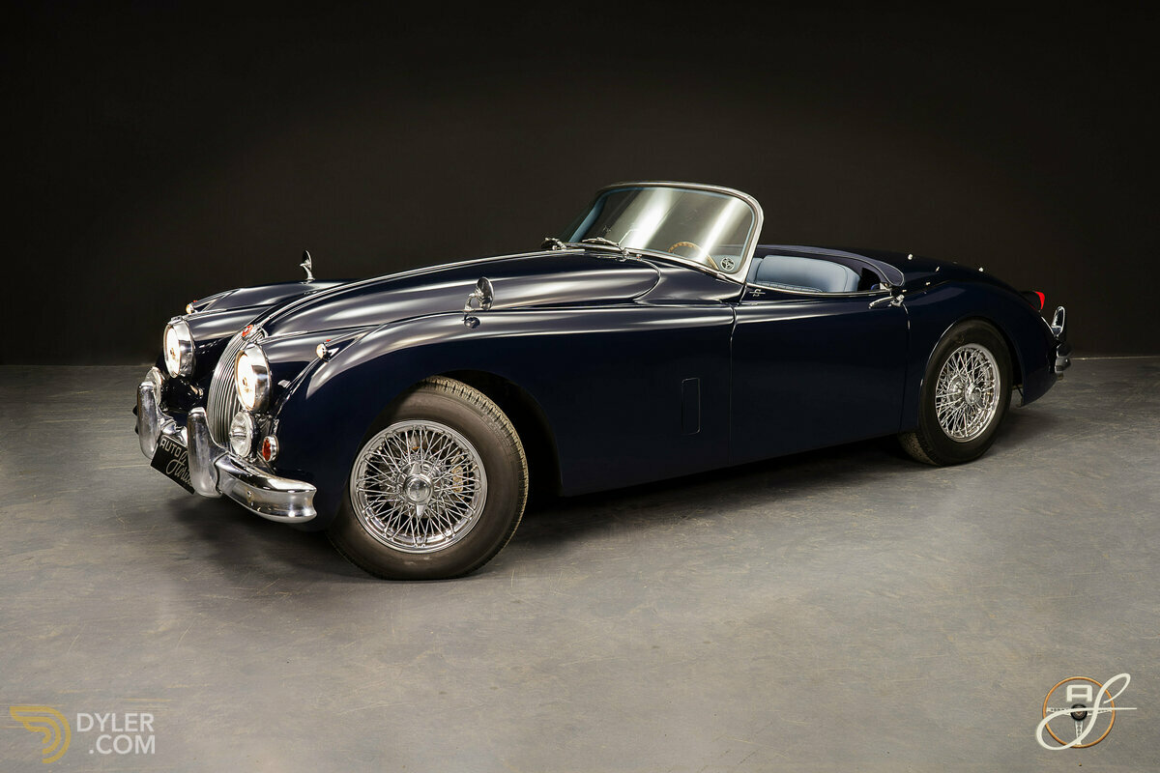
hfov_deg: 51.9
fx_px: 1192
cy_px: 386
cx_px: 580
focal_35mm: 37
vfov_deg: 35.9
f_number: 8
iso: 250
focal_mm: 37
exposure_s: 1/1.25
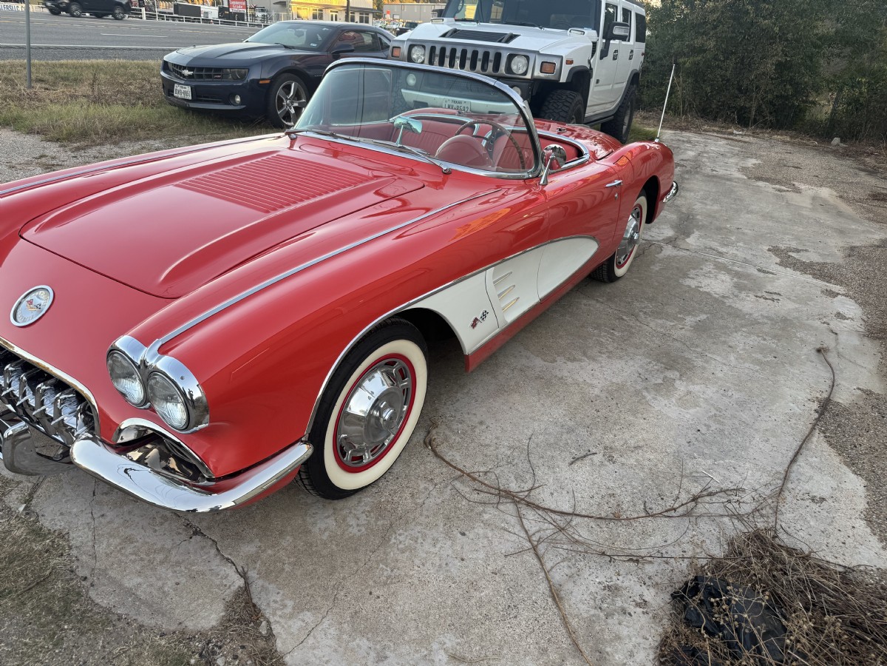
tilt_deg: -25.7
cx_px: 444
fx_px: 615
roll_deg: -4.2
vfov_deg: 56.8
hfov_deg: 71.6
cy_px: 333
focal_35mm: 24
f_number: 1.78
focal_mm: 6.76
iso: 64
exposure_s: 1/167
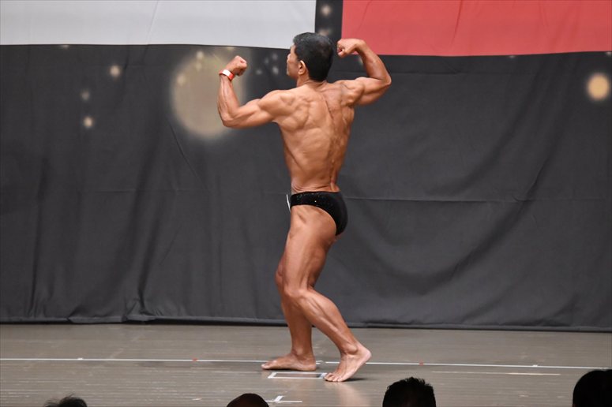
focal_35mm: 255
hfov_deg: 8.1
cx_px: 306
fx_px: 4333
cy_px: 204
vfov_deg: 5.4
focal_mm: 170
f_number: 5.6
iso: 6400
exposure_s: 1/400
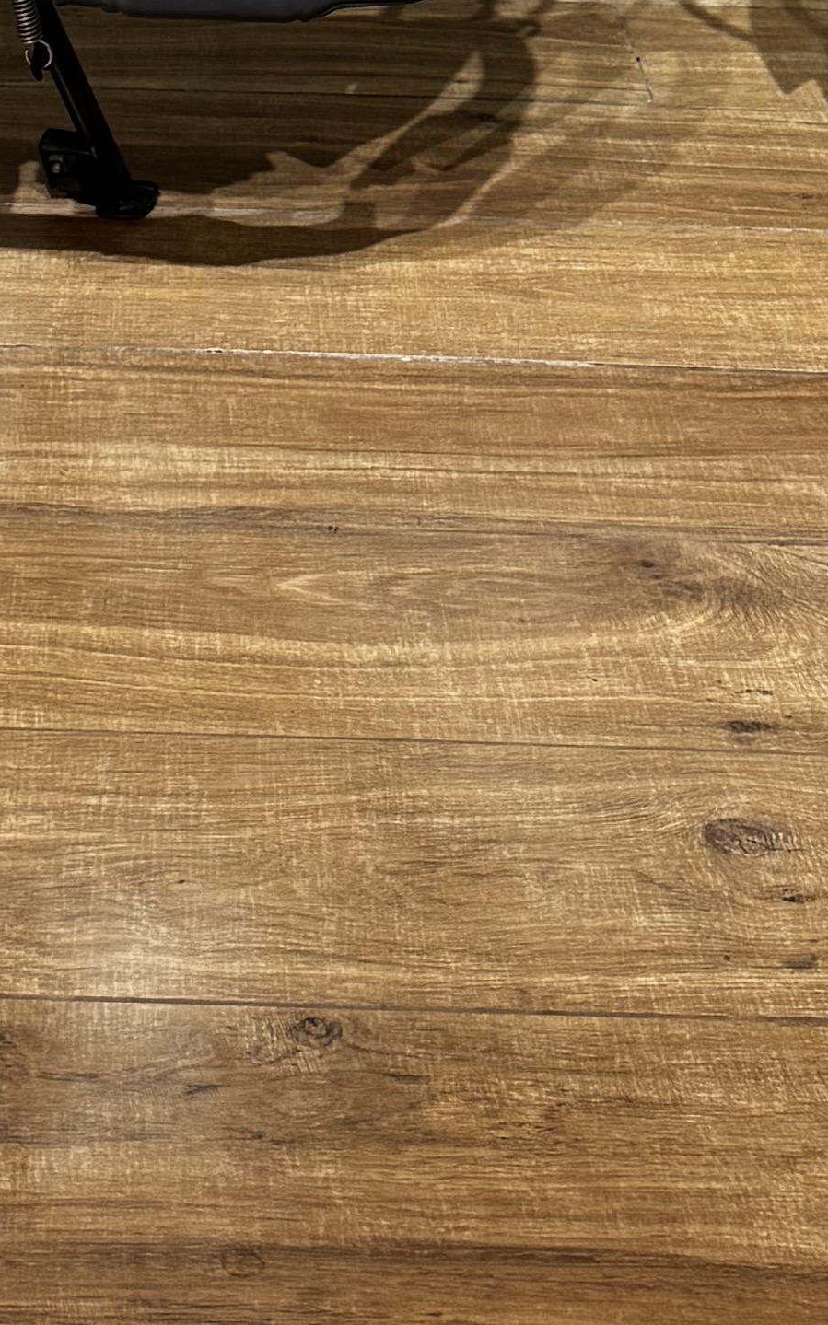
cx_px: 181
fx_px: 3648
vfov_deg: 18.2
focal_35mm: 101
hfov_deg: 12.9
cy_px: -680
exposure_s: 1/60
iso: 125
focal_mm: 6.76
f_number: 1.78
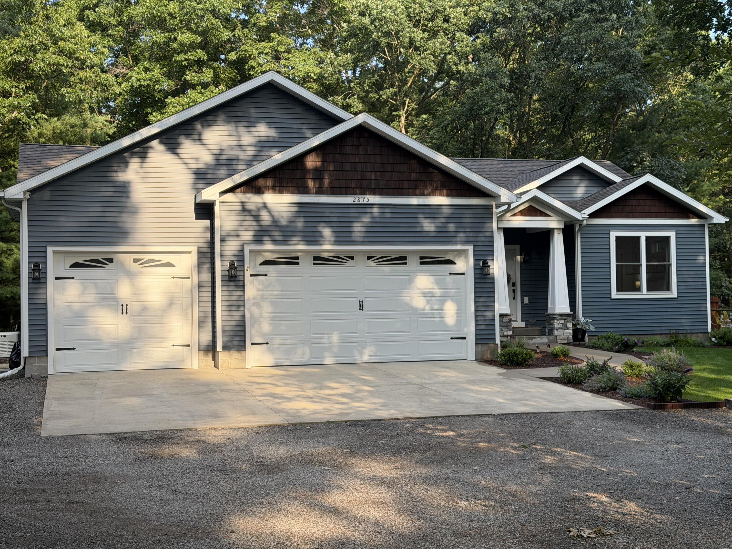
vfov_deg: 30.3
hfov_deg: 39.7
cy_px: 274
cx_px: 366
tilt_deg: +2.1
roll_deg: +1.4
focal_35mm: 48
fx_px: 1015
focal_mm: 6.76
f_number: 1.78
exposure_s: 1/975
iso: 80
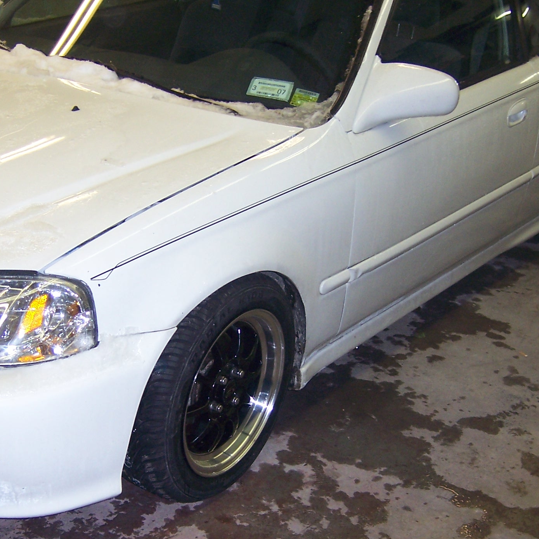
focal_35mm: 59
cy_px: 332
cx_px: 199
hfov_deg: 29.0
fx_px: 1039
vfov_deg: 29.0
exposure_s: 1/60
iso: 125
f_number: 2.8
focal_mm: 6.2
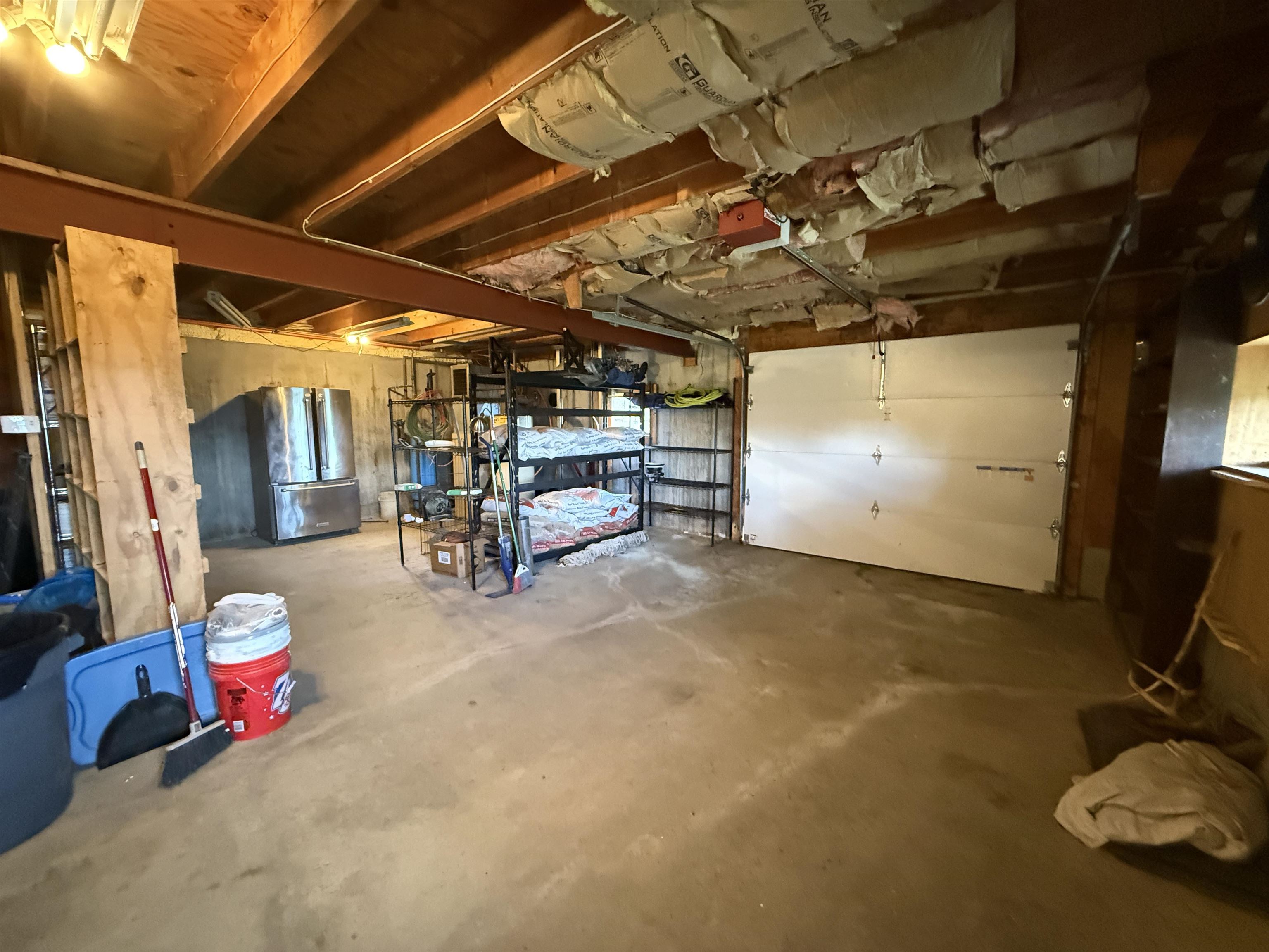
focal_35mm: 14
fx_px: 513
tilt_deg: -6.1
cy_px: 476
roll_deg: -0.4
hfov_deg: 102.1
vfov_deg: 85.7
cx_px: 634
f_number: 2.2
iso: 1250
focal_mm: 2.22
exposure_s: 1/60
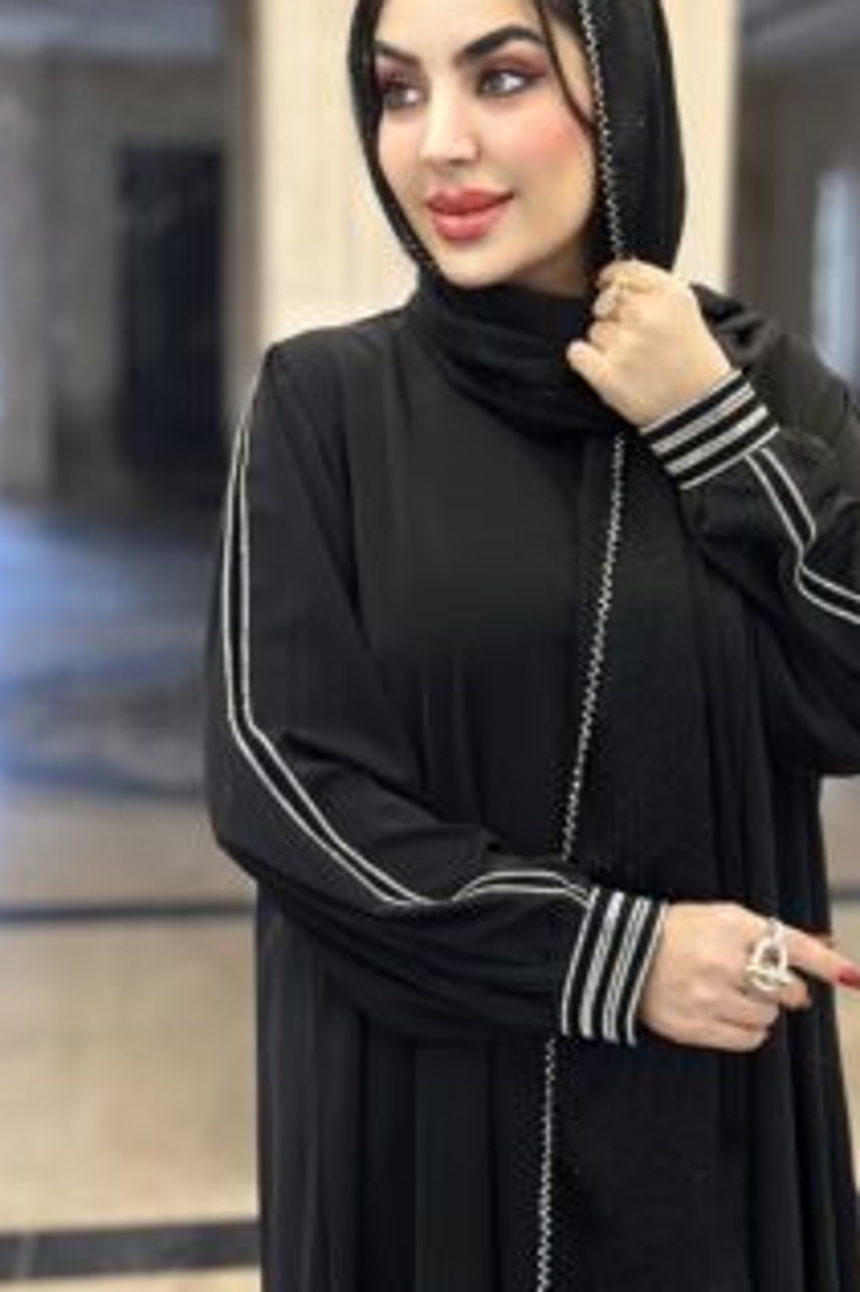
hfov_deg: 21.5
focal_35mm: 63
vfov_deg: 31.9
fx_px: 2260
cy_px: 595
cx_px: 571
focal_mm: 6.86
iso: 160
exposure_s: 1/50
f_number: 1.78
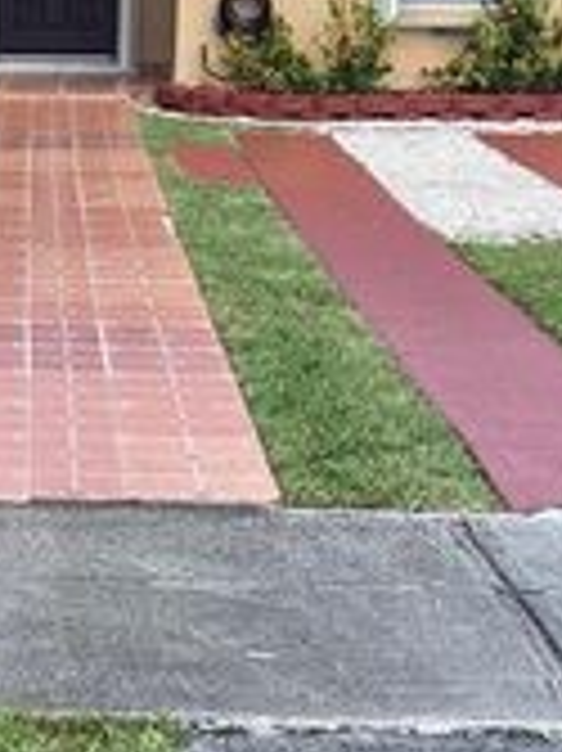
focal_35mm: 104
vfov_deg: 18.9
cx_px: -85
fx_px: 2254
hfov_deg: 13.9
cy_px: 408
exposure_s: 1/957
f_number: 1.8
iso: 32
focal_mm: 4.25
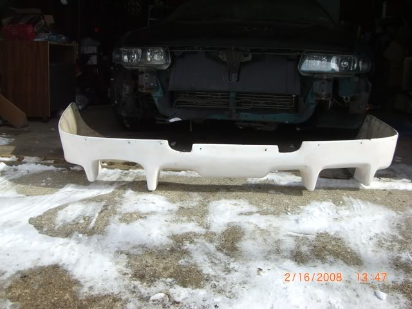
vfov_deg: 37.7
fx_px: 452
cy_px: 154
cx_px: 206
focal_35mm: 38
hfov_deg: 49.0
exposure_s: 1/500
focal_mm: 6.2
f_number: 4.3
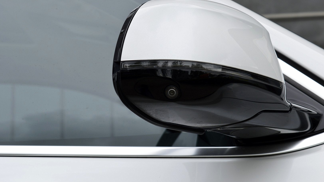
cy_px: 78
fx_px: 743
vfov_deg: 14.0
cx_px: 162
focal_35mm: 87
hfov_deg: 24.6
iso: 400
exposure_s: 1/250
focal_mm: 55
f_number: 10
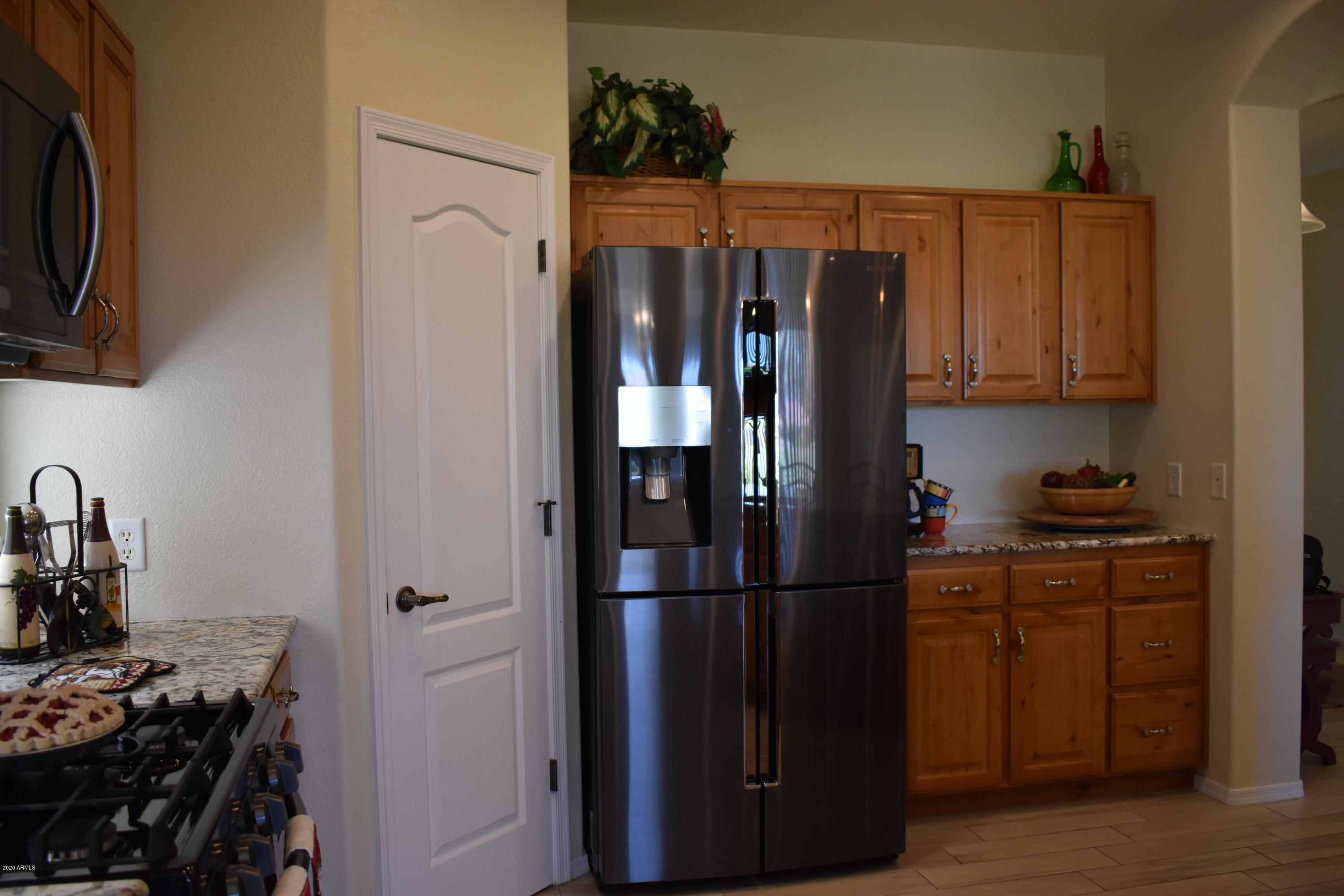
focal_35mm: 30
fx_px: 1120
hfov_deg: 61.9
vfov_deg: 43.6
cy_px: 448
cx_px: 672
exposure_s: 1/250
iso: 800
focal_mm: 20
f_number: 3.8
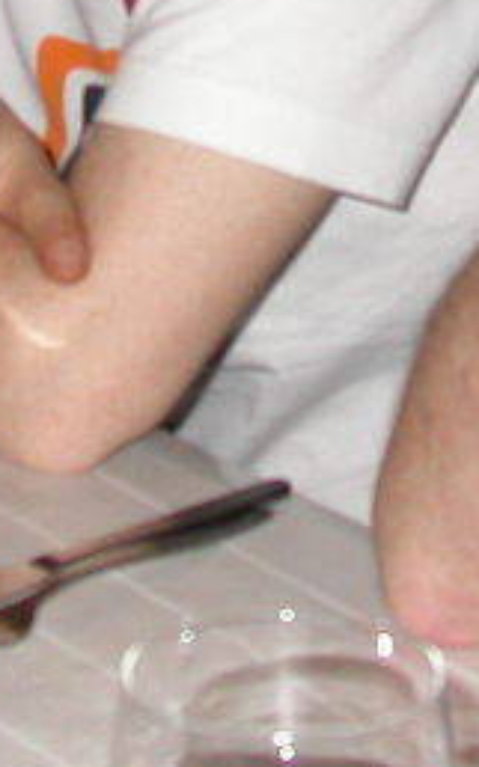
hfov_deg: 8.2
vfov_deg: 12.5
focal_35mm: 160
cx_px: 250
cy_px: -330
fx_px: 3346
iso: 100
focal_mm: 7.85
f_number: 2.6
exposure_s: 1/60
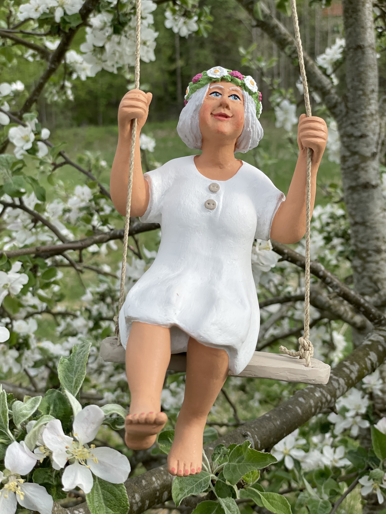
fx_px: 773
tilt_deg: -8.3
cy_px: 257
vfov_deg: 36.8
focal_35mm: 52
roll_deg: +1.9
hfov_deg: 28.0
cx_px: 193
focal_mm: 6
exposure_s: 1/623
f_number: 2
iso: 32
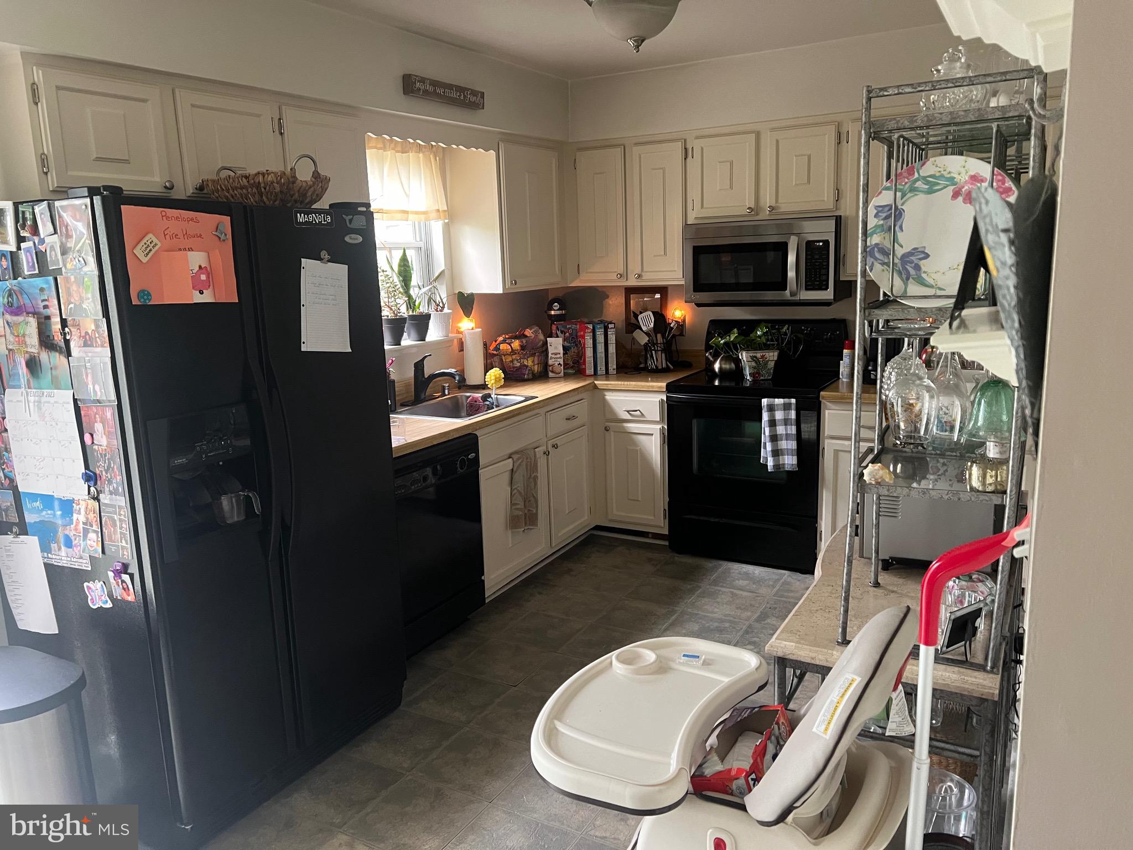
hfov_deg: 67.3
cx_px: 566
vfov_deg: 53.1
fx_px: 851
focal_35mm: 26
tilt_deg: -11.3
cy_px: 425
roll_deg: +2.0
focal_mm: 5.7
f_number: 1.5
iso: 320
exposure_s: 1/60
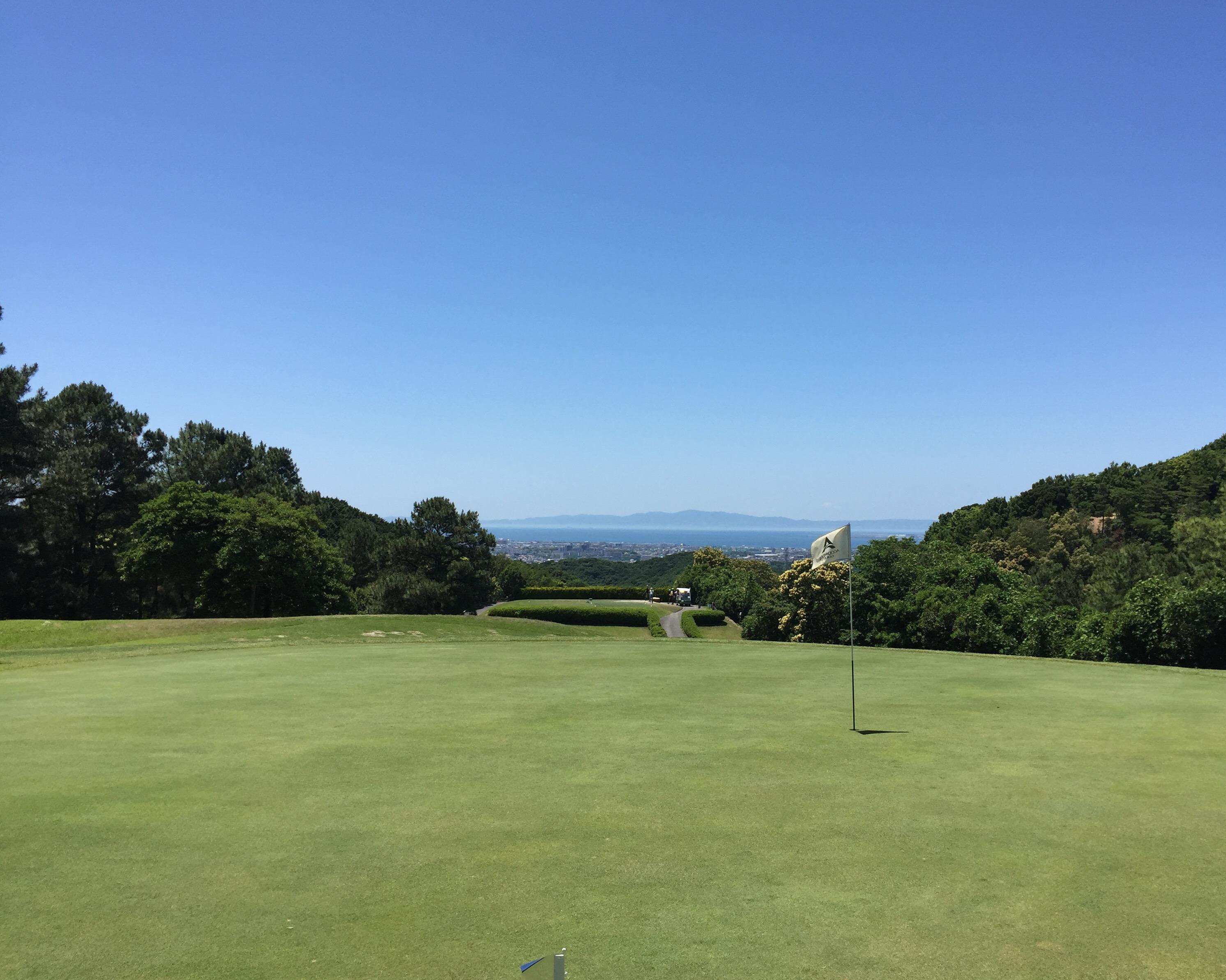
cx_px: 671
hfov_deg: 57.1
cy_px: 481
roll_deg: -0.5
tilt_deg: +2.0
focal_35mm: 31
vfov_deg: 47.1
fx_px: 1125
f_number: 2.2
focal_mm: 4.15
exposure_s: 1/2326
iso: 32
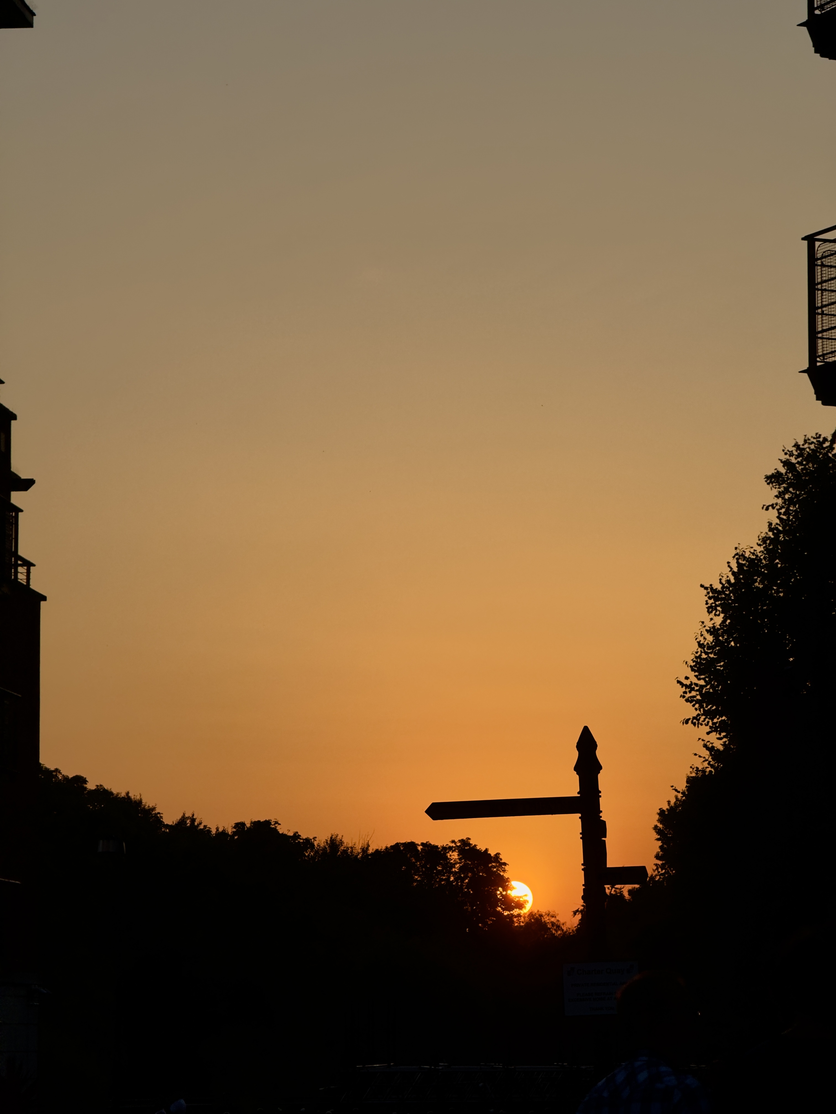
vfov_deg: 16.4
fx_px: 3864
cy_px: 557
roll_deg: +0.5
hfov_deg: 12.3
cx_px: 418
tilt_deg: +7.9
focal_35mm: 120
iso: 50
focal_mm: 15.66
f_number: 2.8
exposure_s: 1/1866
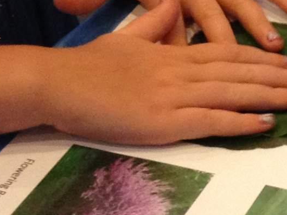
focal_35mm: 216
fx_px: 1791
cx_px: 635
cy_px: 382
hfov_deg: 8.5
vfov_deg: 6.7
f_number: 2.4
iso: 160
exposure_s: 1/20
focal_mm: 4.28
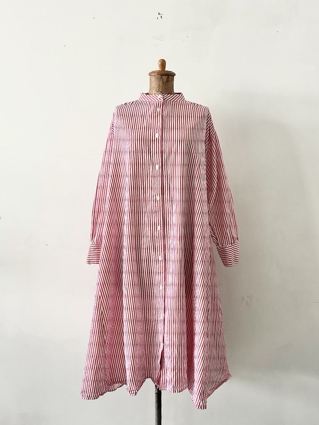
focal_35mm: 26
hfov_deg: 53.1
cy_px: 212
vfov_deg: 67.3
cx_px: 160
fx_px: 319
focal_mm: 5.7
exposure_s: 1/60
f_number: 1.5
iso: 500
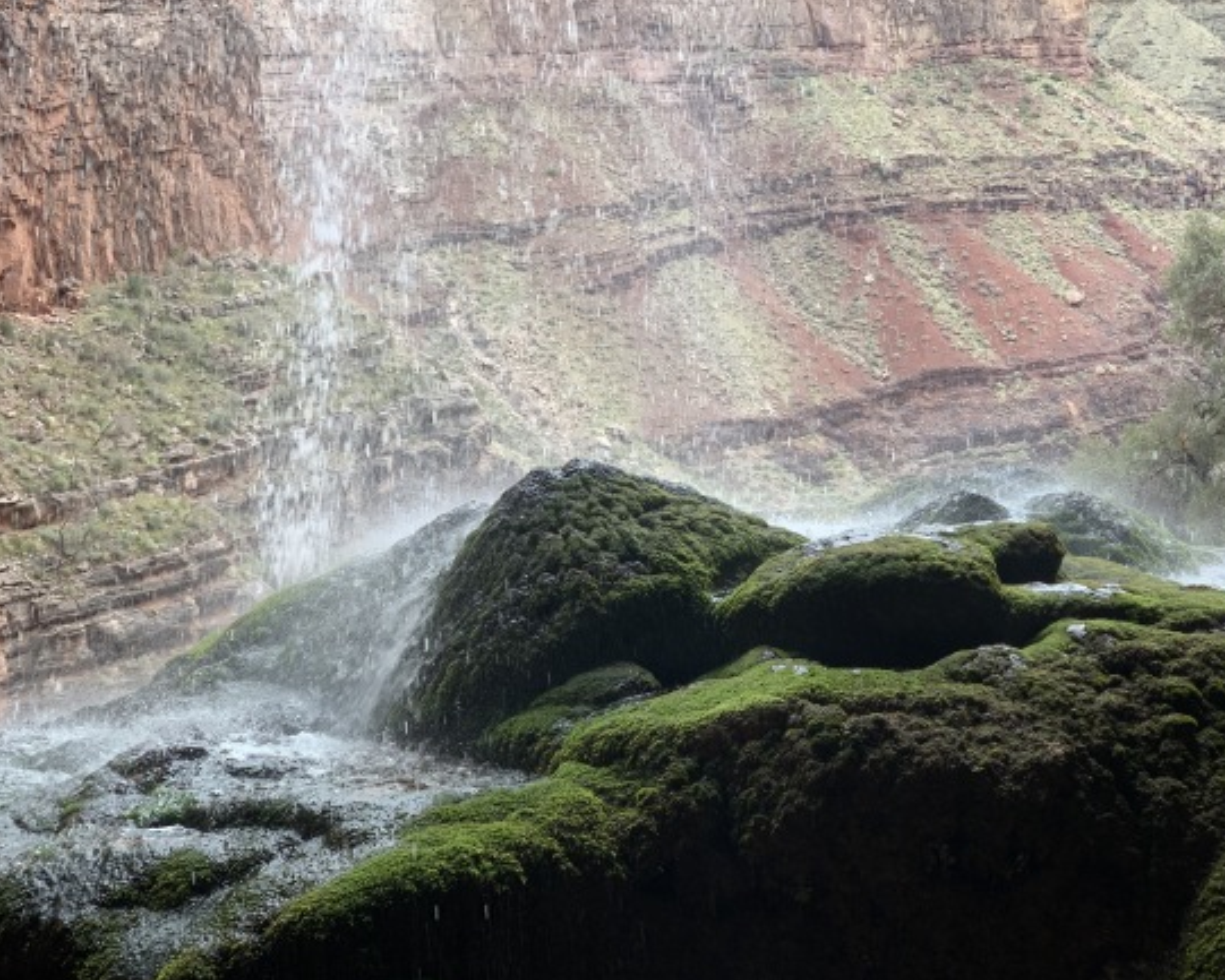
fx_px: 2176
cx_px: 716
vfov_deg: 25.4
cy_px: 457
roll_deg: +0.5
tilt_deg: -0.9
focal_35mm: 60
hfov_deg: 31.4
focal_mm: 6
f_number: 2.4
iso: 20
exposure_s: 1/122
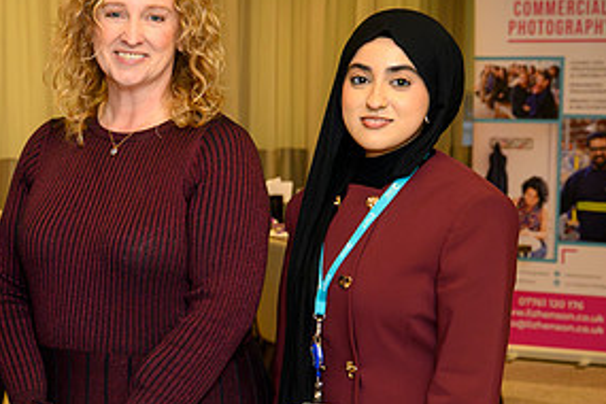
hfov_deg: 19.7
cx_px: -14
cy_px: 273
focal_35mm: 100
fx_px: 1683
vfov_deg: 13.7
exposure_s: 1/125
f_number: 5
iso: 3200
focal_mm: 41
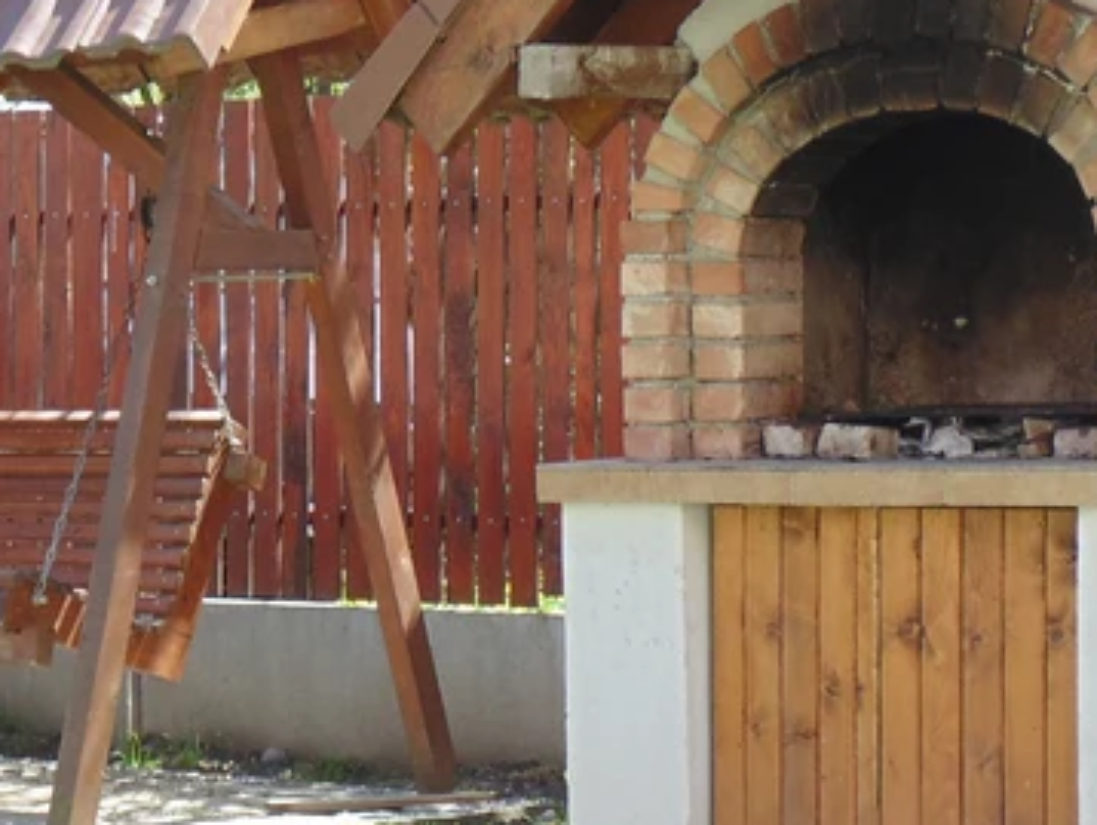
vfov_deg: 10.0
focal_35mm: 148
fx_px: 4693
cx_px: 294
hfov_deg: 13.3
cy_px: 598
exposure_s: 1/125
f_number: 3.9
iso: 80
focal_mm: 9.5
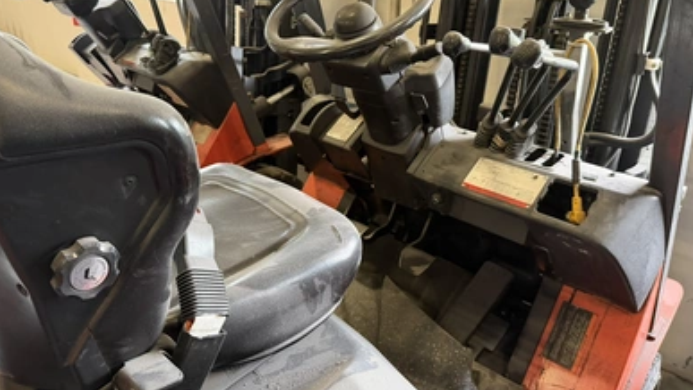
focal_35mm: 27
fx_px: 496
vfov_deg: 42.6
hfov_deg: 69.8
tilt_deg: -20.0
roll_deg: +0.7
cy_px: 143
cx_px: 355
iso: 400
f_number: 1.78
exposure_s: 1/60
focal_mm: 6.76
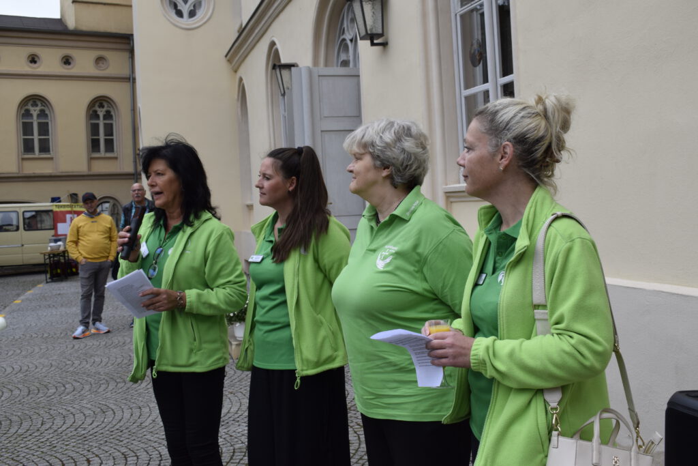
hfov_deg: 51.3
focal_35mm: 38
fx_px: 727
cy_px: 233
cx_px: 349
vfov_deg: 35.5
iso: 400
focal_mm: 25
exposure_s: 1/200
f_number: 7.1
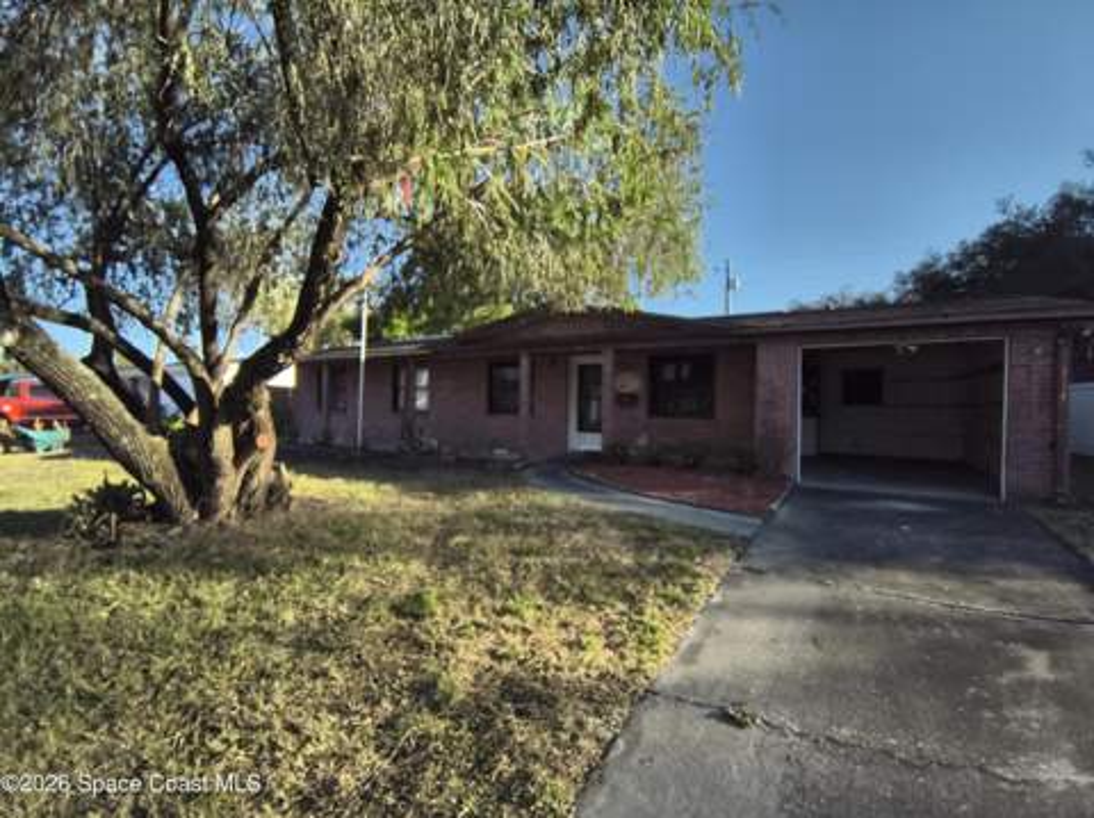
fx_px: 379
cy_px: 409
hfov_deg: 110.6
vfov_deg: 94.4
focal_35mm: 12
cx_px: 547
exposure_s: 1/673
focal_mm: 2.13
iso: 100
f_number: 2.2
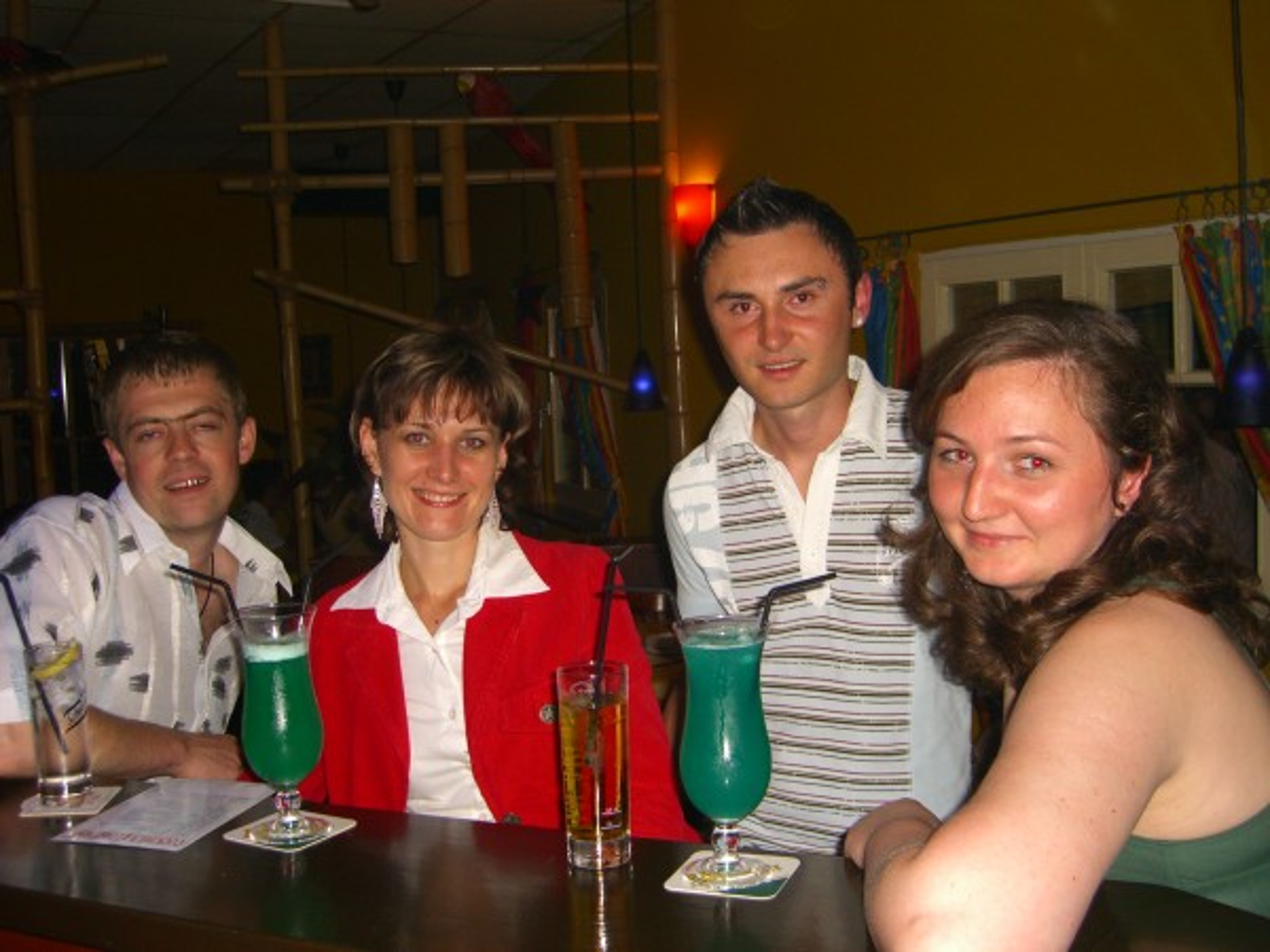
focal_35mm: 38
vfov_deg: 37.7
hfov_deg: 49.0
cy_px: 476
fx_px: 1394
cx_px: 635
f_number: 2.8
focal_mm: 7.9
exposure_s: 1/60
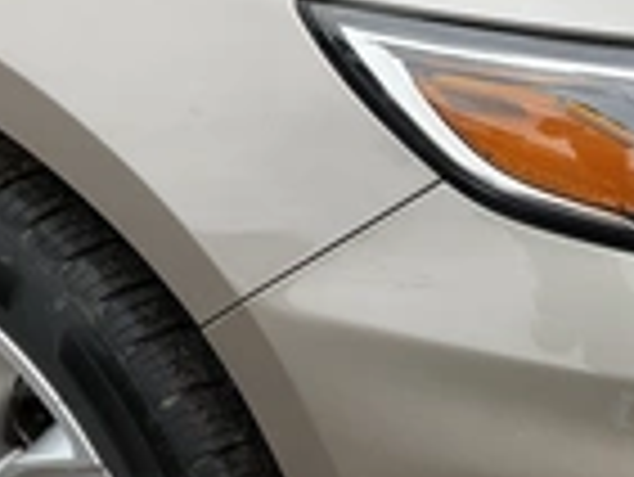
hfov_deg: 23.5
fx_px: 1503
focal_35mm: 82
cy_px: 392
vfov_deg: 17.8
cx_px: 495
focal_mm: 3
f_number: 1.8
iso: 25
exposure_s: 1/759
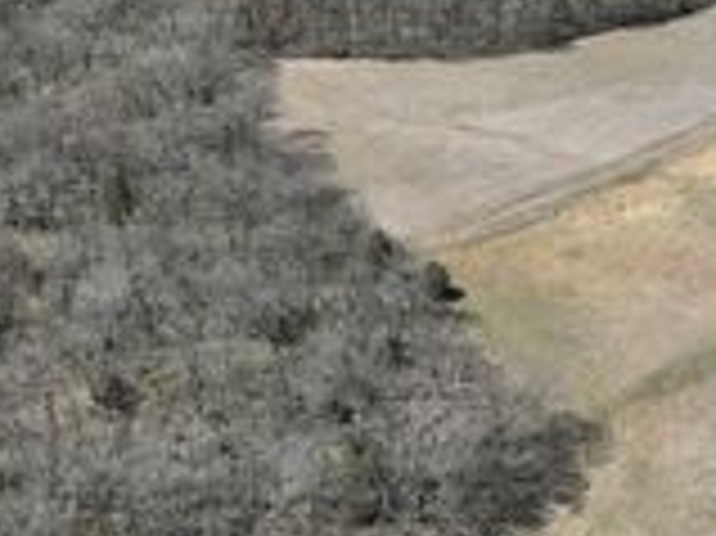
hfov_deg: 29.8
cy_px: 160
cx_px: 299
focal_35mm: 65
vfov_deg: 22.4
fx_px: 1343
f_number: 2.8
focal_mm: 12.29
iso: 100
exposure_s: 1/1250
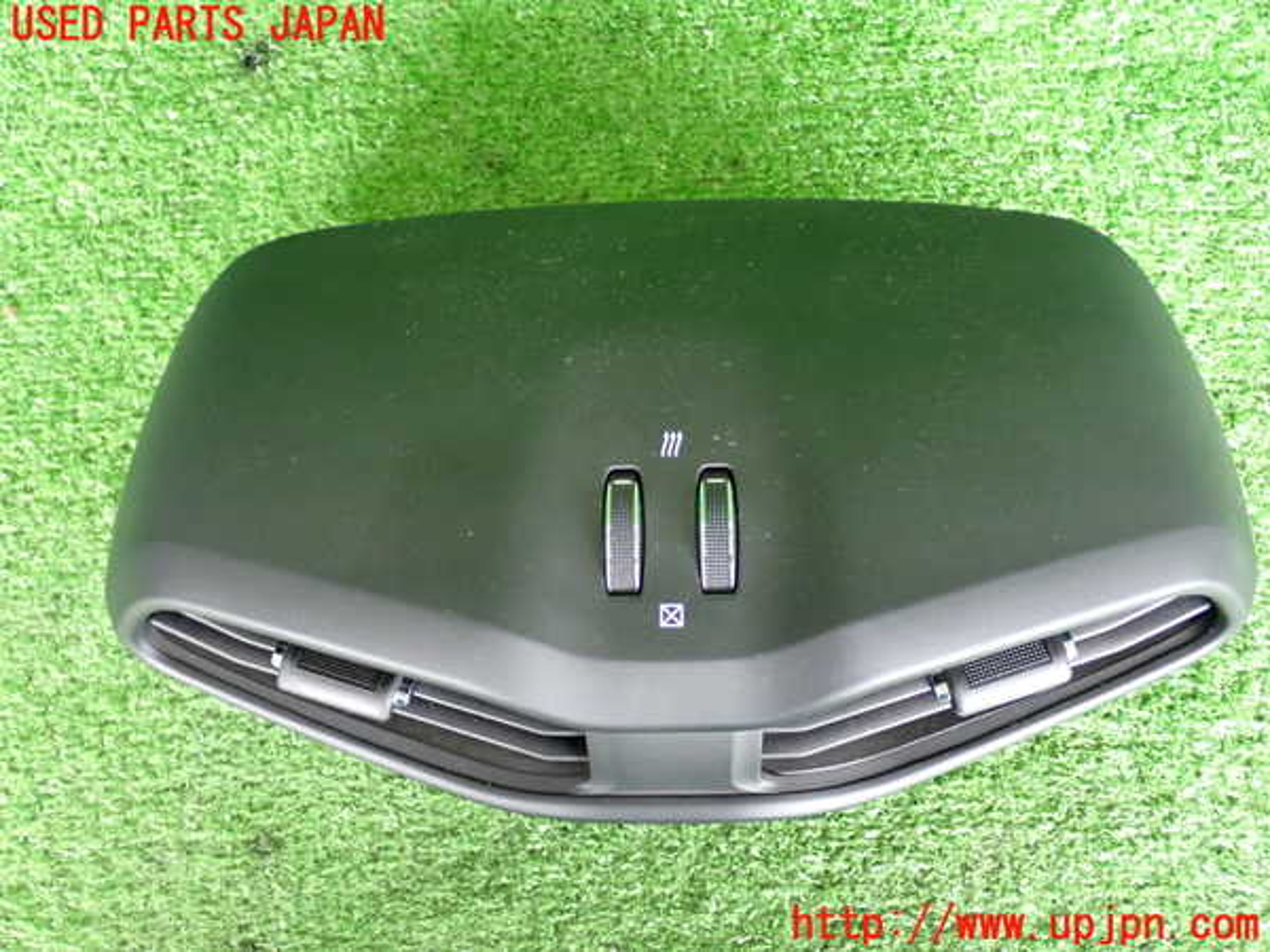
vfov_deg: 32.9
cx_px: 635
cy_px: 476
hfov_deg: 42.9
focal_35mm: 44
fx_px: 1614
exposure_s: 1/30
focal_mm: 7.84
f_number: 2.9
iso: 800
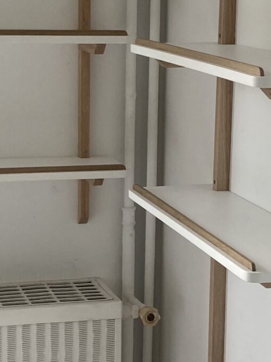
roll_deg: -0.8
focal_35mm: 105
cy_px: 205
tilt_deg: -12.4
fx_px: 1096
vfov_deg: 18.7
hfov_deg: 14.1
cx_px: 124
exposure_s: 1/121
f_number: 1.8
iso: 50
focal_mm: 3.99
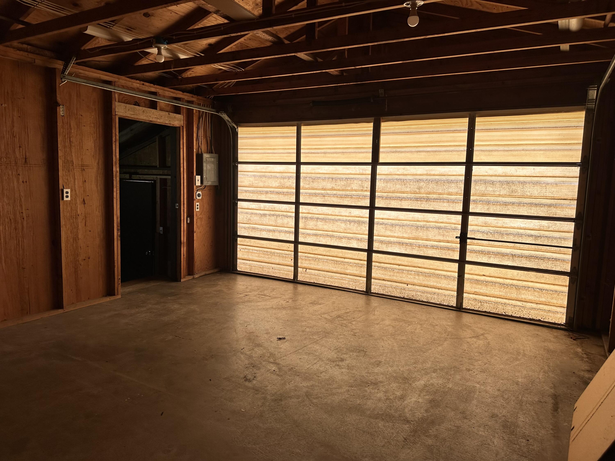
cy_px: 230
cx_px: 308
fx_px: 426
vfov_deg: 56.8
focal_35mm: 24
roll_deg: -0.9
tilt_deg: -5.7
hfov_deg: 71.6
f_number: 1.78
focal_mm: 6.86
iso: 64
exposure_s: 1/121
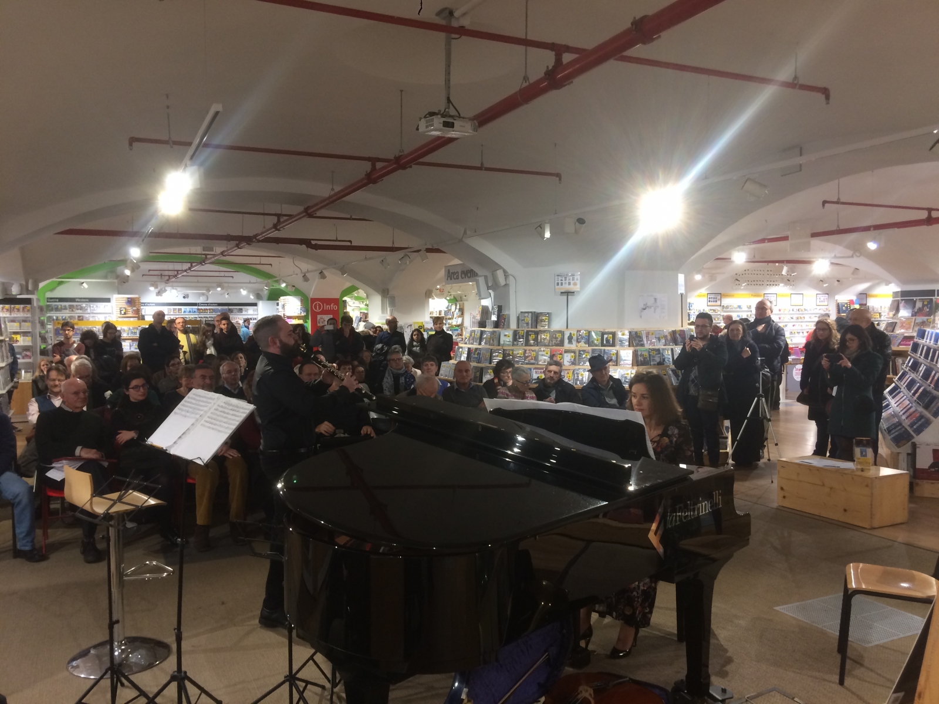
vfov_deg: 48.2
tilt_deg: -1.9
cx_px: 470
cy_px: 352
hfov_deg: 61.7
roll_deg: +0.4
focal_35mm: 29
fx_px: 787
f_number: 2.2
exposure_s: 1/33
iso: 125
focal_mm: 4.15
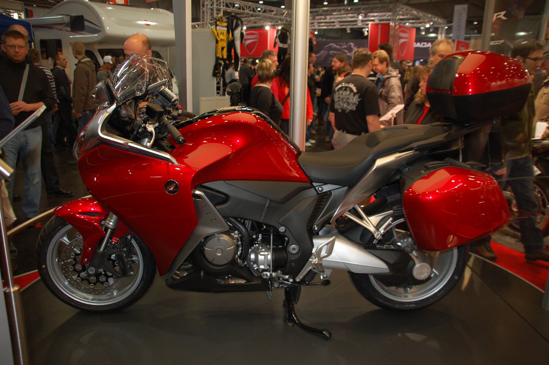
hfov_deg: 67.4
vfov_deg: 47.9
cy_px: 182
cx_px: 274
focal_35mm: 27
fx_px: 411
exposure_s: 1/60
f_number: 3.5
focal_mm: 18
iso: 400
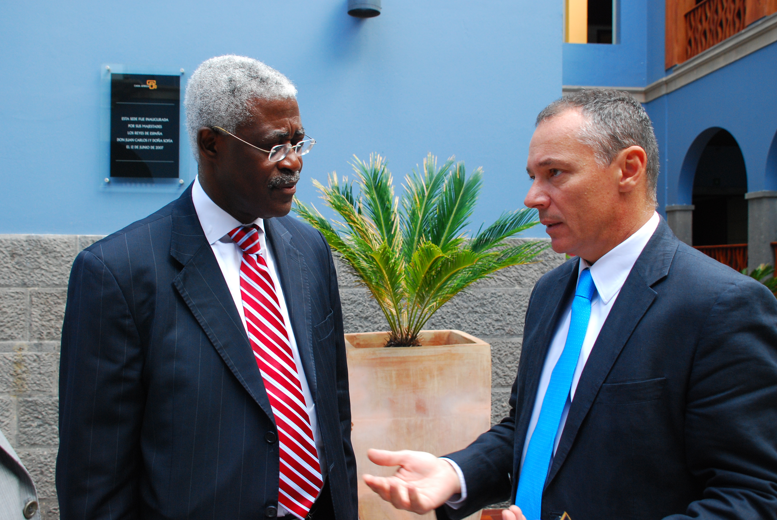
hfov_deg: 55.7
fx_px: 735
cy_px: 253
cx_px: 387
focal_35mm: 34
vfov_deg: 39.0
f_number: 5.6
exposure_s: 1/125
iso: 400
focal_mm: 22
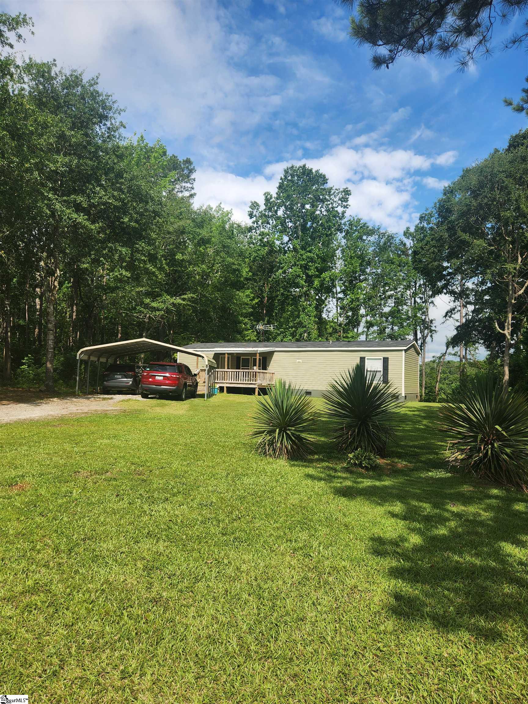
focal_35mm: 23
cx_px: 264
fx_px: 468
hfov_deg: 58.9
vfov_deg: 73.9
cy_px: 352
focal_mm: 5.4
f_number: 1.8
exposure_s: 1/1422
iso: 20
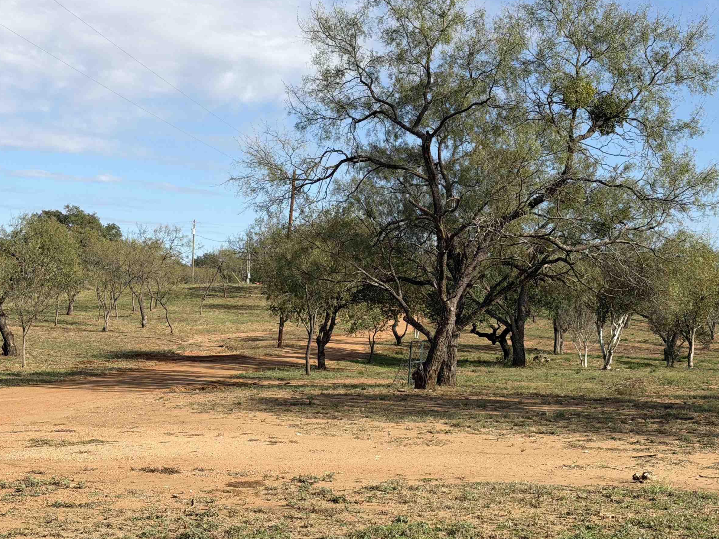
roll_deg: -2.2
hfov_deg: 31.2
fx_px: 1288
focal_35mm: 62
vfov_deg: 23.6
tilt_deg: +2.5
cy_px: 305
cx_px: 403
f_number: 1.78
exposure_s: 1/4329
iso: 64
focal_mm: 6.76
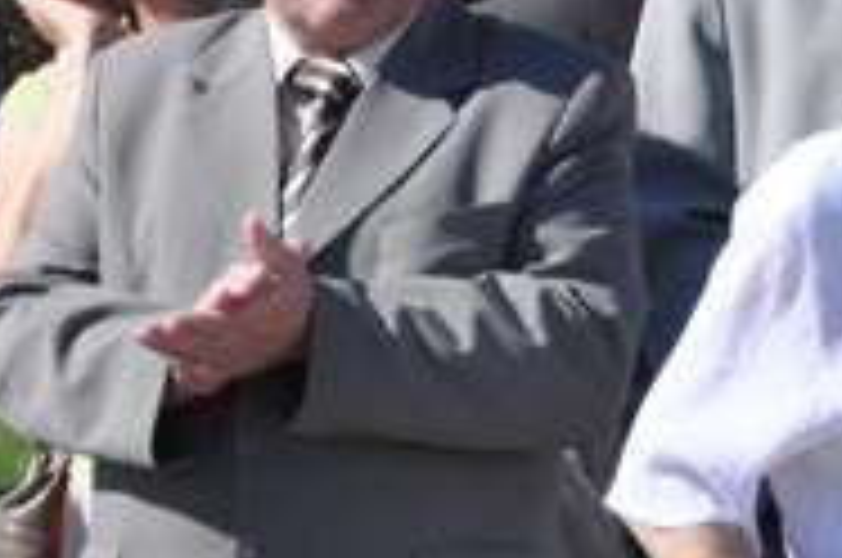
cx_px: 1418
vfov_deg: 2.9
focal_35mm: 476
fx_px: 11114
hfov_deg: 4.3
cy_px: 472
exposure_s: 1/3000
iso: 500
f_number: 5
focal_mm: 58
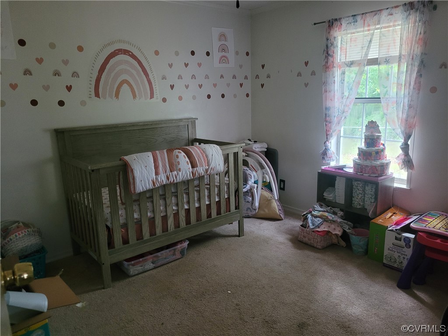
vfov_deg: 53.1
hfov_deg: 67.3
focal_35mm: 26
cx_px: 224
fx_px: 336
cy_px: 168
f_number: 1.8
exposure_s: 1/30
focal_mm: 5.4
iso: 500
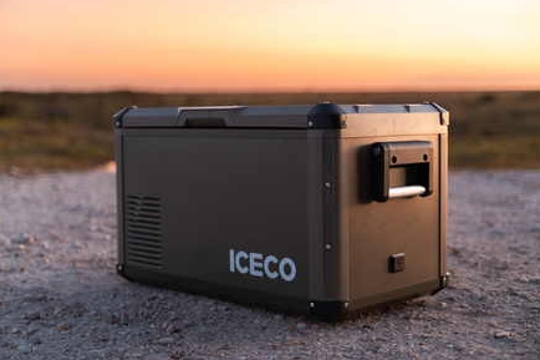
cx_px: 269
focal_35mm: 56
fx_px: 840
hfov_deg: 35.7
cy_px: 181
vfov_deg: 24.2
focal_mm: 54
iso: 800
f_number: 2.8
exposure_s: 1/60
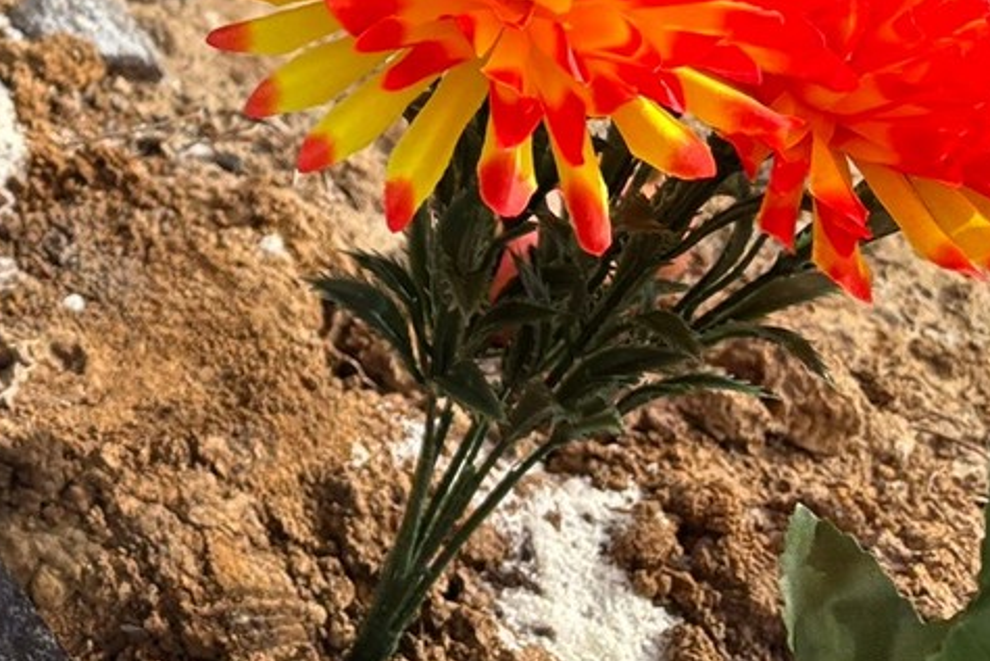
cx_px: -298
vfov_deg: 15.5
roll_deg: -18.4
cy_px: -294
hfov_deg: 22.2
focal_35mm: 82
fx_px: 2256
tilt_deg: -40.4
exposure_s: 1/1233
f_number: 1.6
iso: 50
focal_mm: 5.96
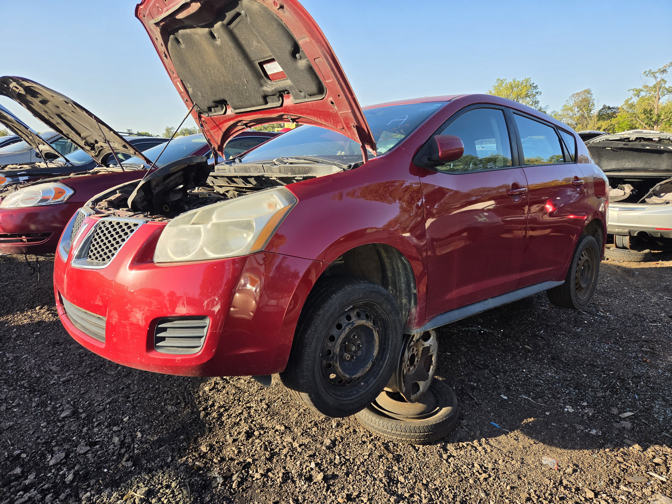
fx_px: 446
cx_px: 336
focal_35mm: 23
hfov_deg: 73.9
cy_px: 252
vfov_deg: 58.9
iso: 80
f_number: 1.8
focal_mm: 5.4
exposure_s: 1/1994
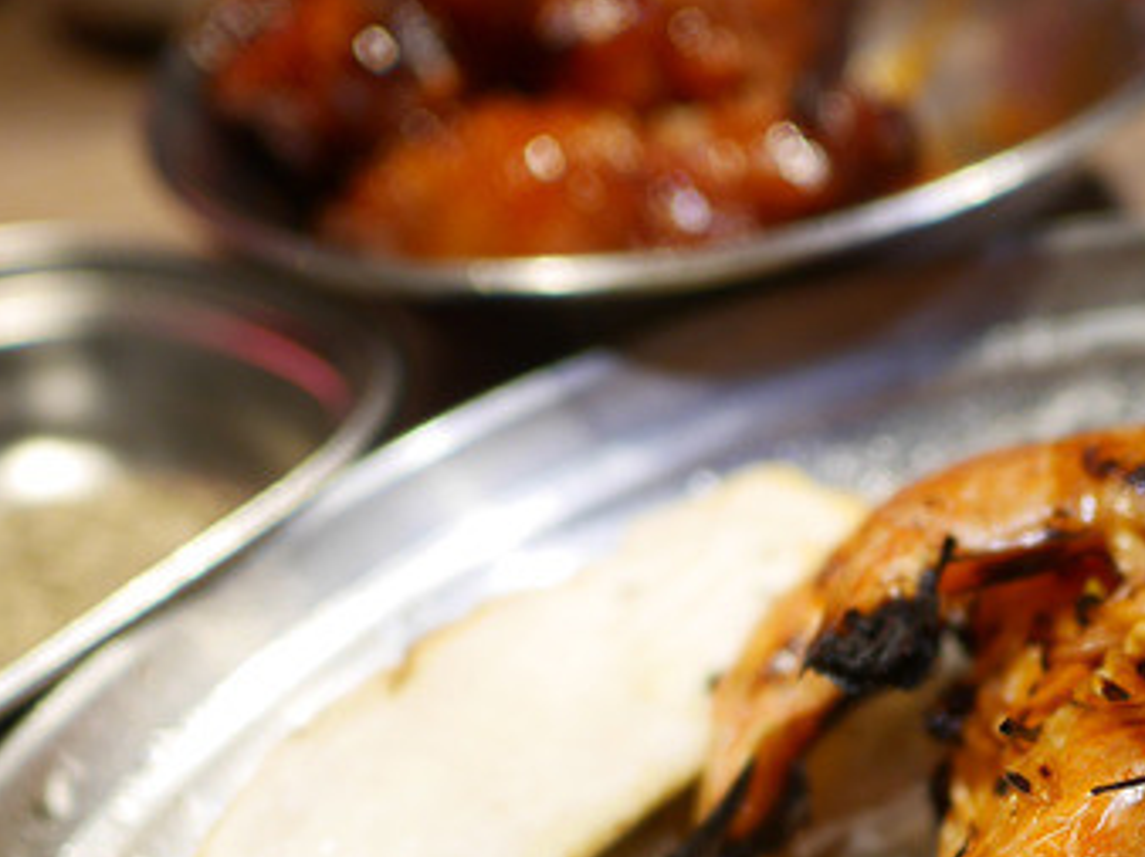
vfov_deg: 17.3
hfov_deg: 23.4
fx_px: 2644
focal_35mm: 80
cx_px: 1138
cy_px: 1096
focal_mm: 15
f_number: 2
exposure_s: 1/160
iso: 200
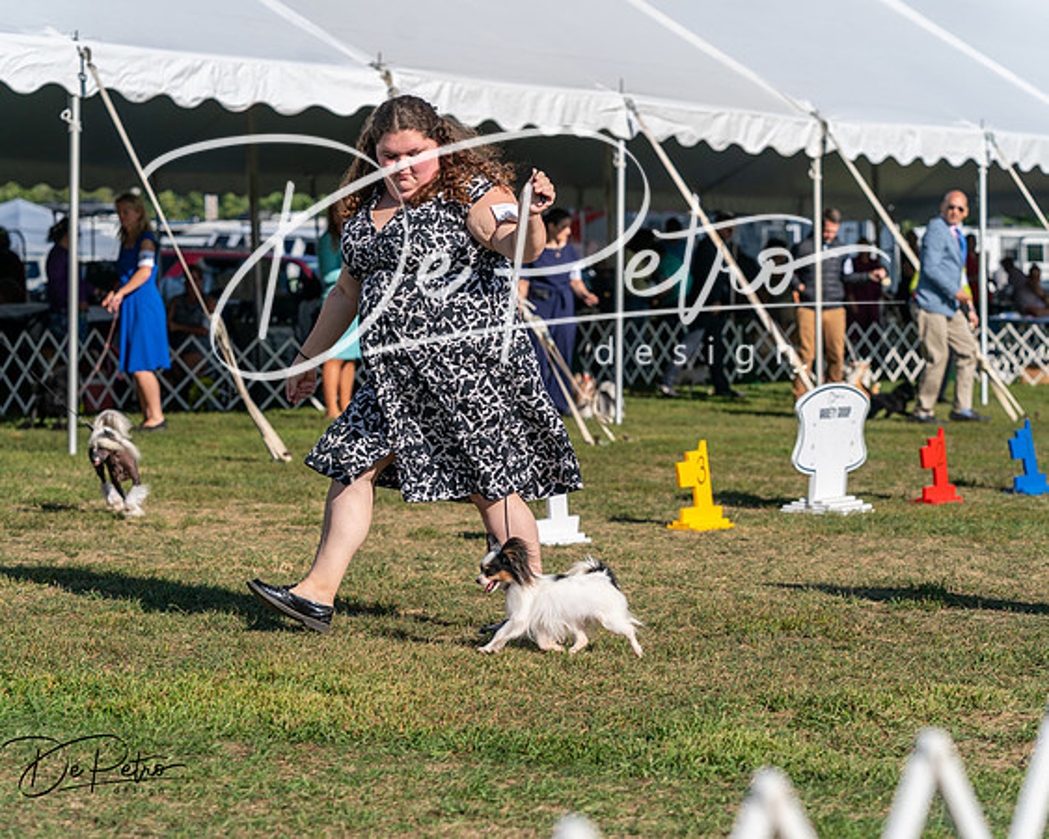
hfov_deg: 18.1
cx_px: 524
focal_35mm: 106
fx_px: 3285
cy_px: 420
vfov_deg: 14.5
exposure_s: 1/1250
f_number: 4.5
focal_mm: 94
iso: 100
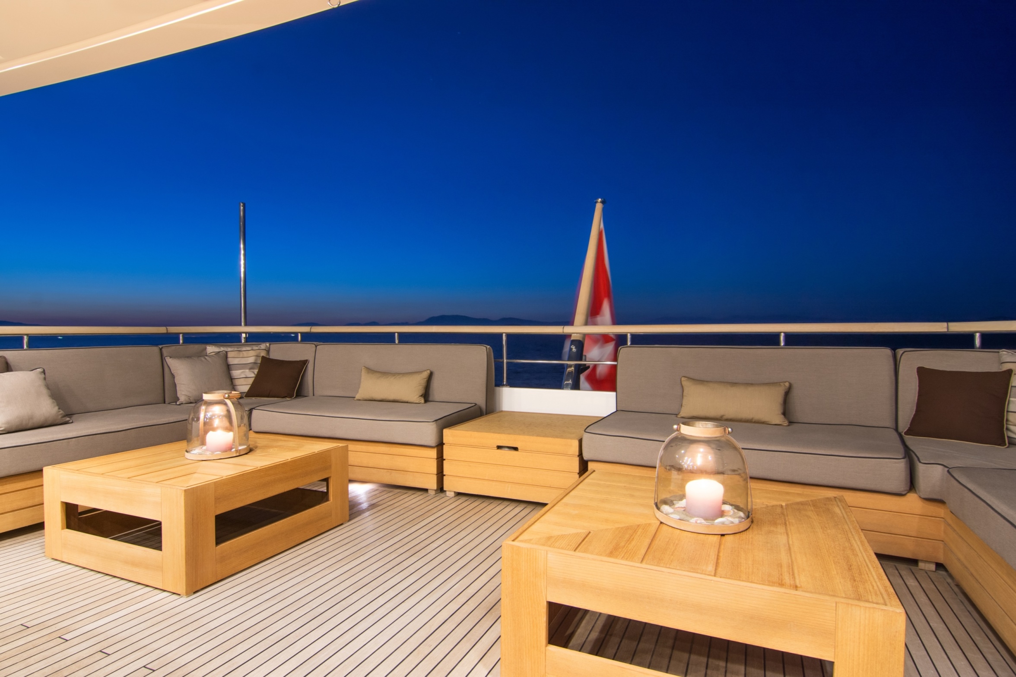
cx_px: 508
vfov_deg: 63.2
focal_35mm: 20
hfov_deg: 85.4
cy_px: 338
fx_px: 550
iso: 250
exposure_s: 1
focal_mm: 13
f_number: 8
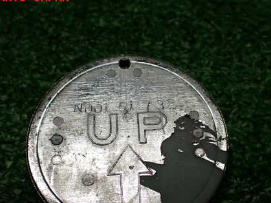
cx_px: 146
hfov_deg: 43.8
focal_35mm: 43
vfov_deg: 33.3
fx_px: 337
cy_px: 134
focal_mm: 5.4
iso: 100
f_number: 2.3
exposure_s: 1/160
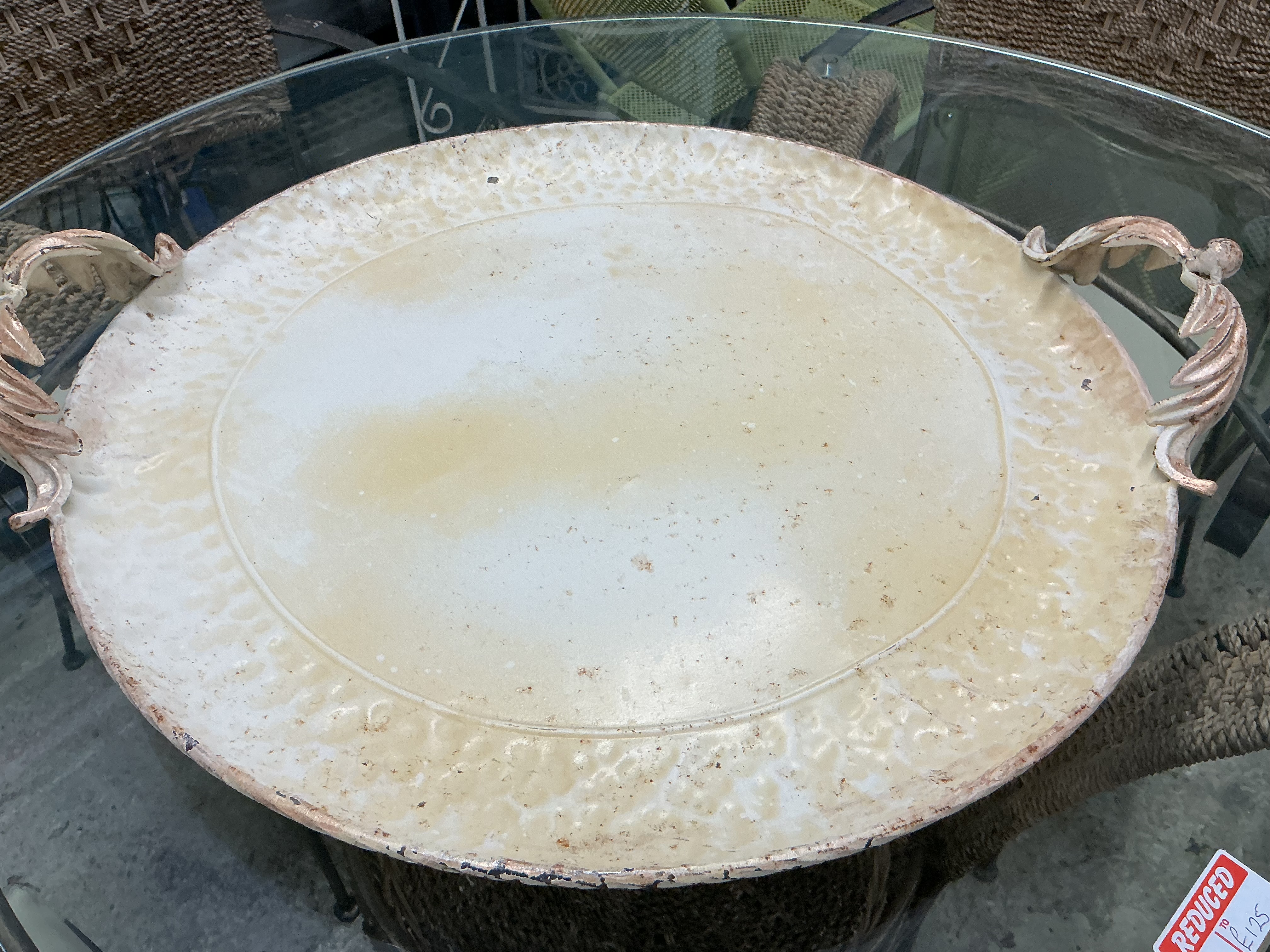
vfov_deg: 48.2
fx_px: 1064
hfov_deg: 61.7
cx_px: 635
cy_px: 476
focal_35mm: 29
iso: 64
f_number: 1.8
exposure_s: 1/120
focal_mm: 3
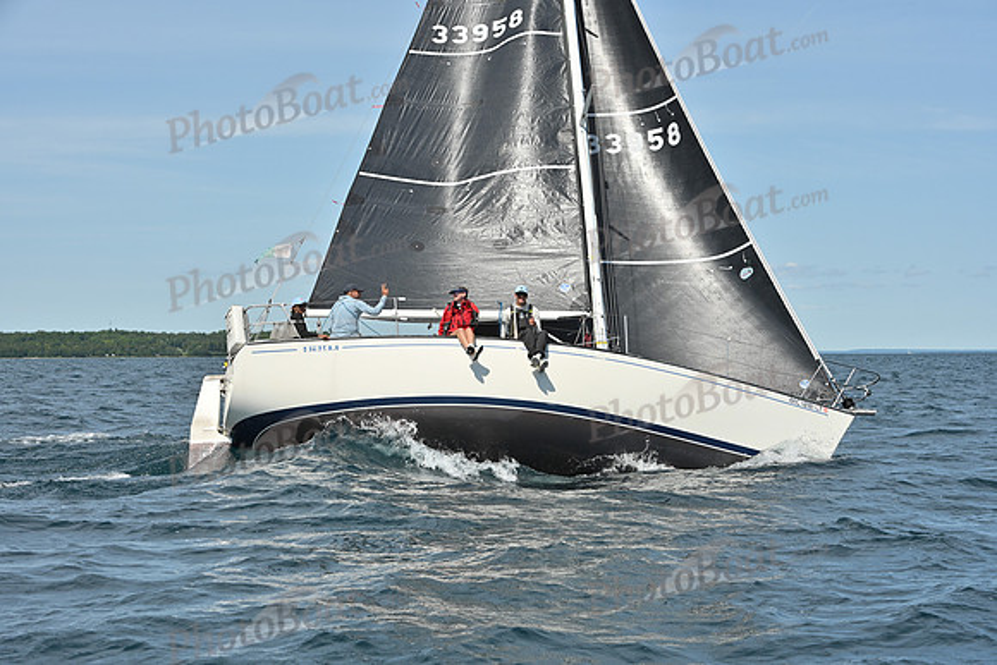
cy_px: 332
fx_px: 1939
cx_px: 498
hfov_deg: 28.8
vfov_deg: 19.5
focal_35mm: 70
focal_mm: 70
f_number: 10
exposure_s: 1/1250
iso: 320
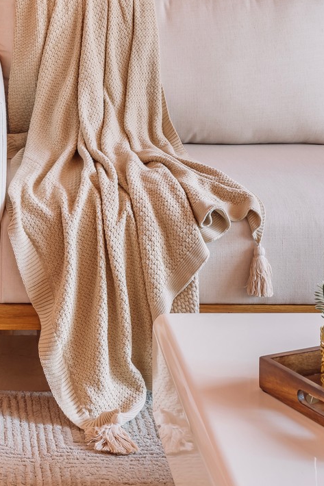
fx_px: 1229
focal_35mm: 91
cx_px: -18
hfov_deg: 14.7
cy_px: -77
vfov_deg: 21.0
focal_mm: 34
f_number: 8
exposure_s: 1/3
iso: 160
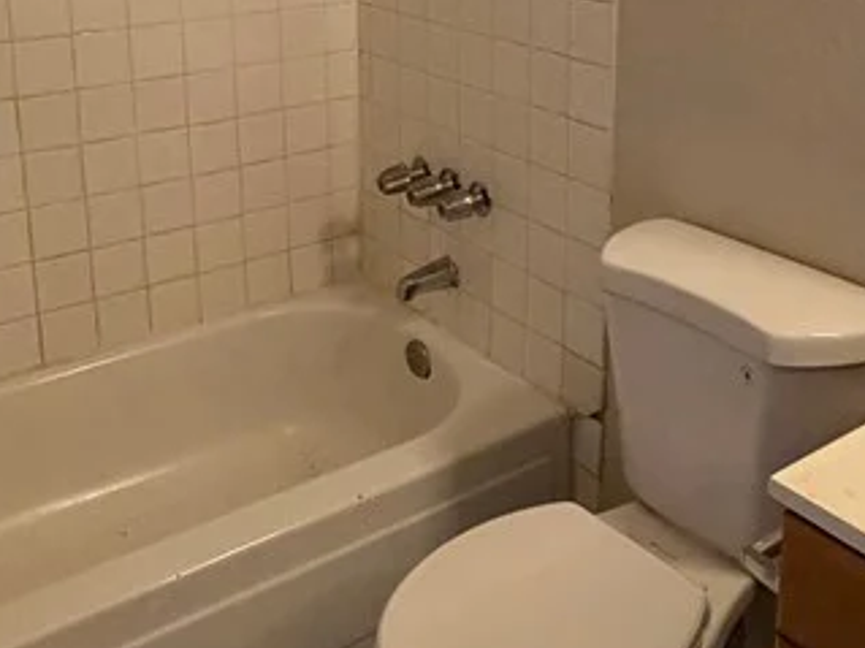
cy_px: 81
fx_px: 1124
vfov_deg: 30.9
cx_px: 469
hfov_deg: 42.1
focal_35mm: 45
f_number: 2.2
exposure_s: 1/60
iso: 320
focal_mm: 2.22
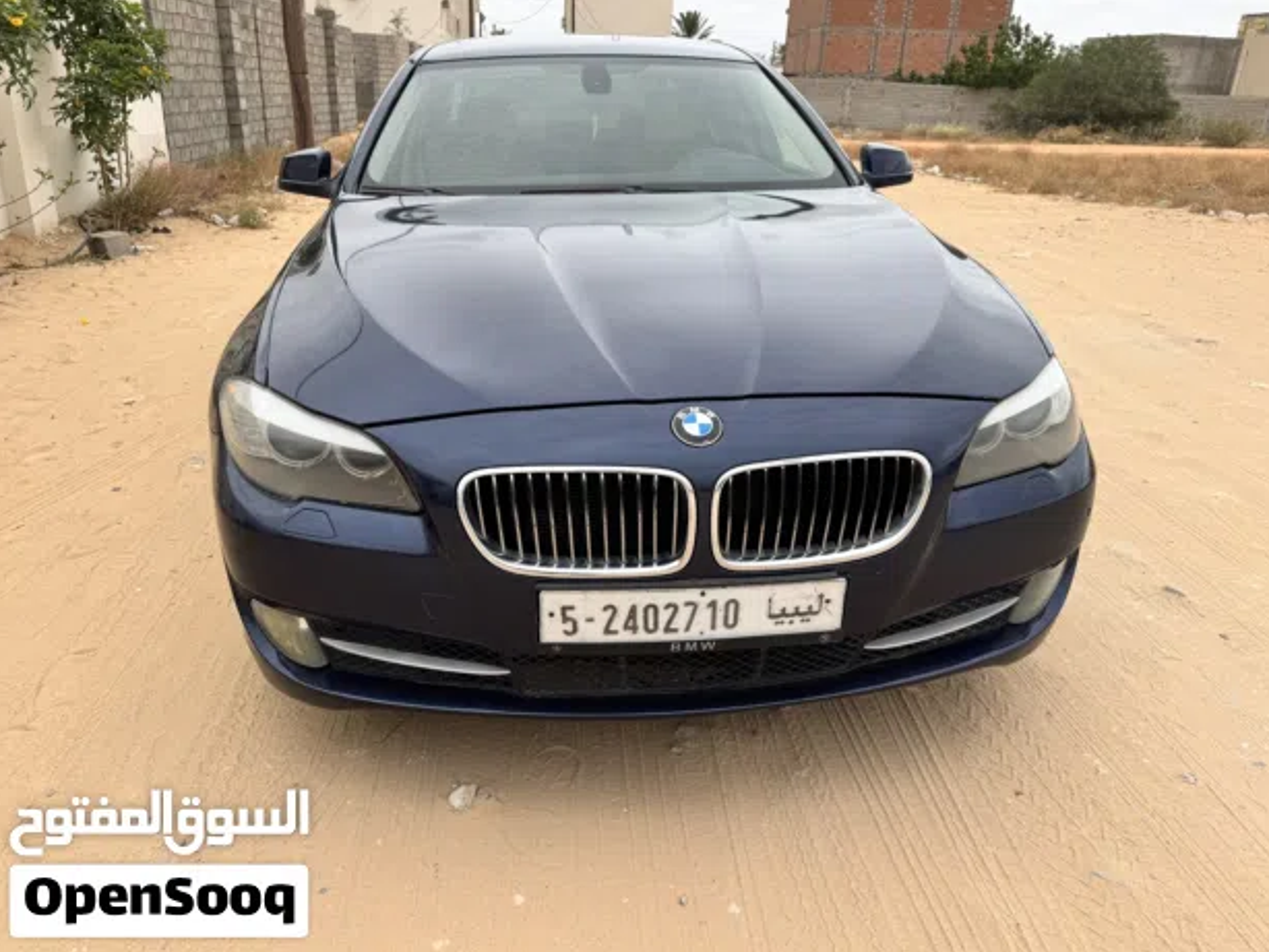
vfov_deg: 54.9
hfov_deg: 69.4
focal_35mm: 25
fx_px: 917
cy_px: 491
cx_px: 620
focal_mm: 6.76
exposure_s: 1/842
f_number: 1.78
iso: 80
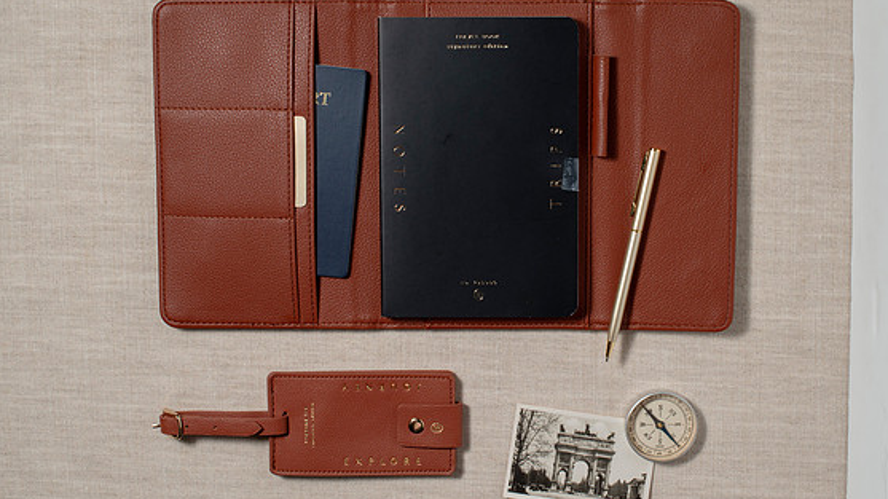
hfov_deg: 32.7
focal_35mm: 64
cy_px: 227
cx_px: 537
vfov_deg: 18.8
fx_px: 1507
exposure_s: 1/250
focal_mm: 50
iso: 200
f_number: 11
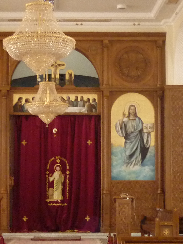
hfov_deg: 15.2
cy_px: 133
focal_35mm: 97
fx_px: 684
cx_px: 56
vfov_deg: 20.2
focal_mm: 5.5
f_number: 2.8
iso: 400
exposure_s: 1/30
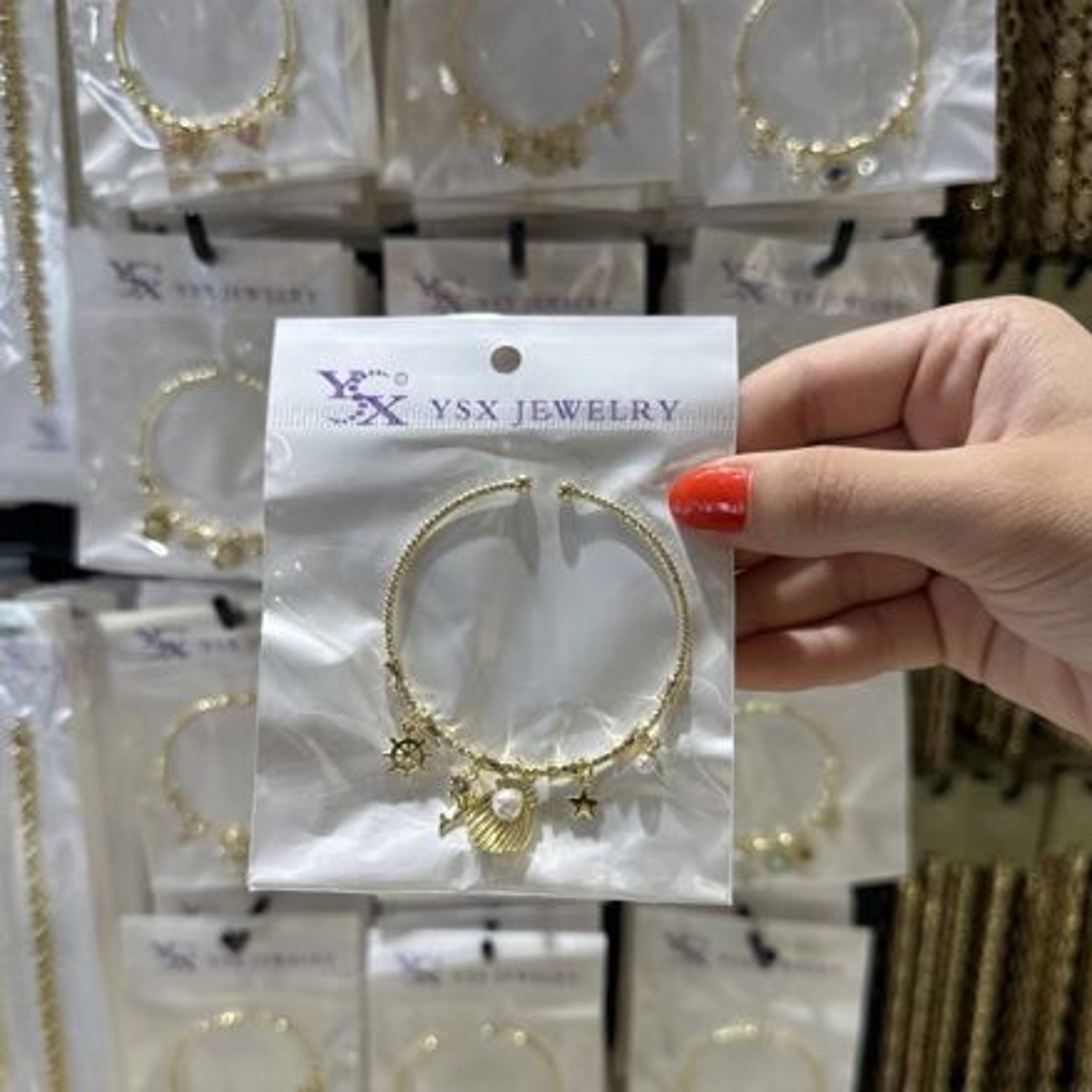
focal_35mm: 29
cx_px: 540
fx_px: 1035
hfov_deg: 55.6
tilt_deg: -14.3
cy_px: 644
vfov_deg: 55.3
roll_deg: -0.9
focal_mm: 6.86
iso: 64
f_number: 1.78
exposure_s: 1/238
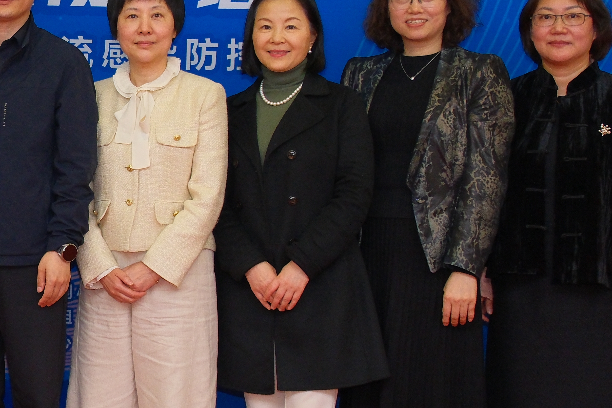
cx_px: -126
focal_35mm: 106
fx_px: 1802
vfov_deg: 12.9
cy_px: 165
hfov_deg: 18.3
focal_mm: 22.4
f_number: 2.8
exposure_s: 1/125
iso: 1000
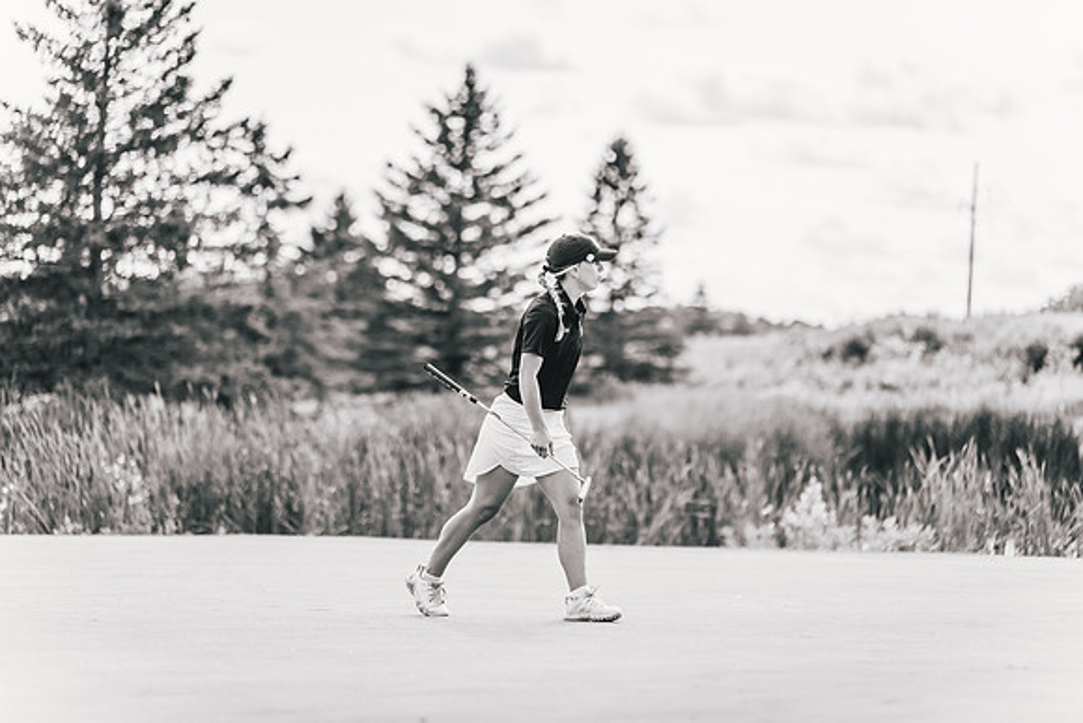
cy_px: 362
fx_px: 4513
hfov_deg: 13.7
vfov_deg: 9.2
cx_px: 542
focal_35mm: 150
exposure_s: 1/1250
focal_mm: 150
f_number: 2.8
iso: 100
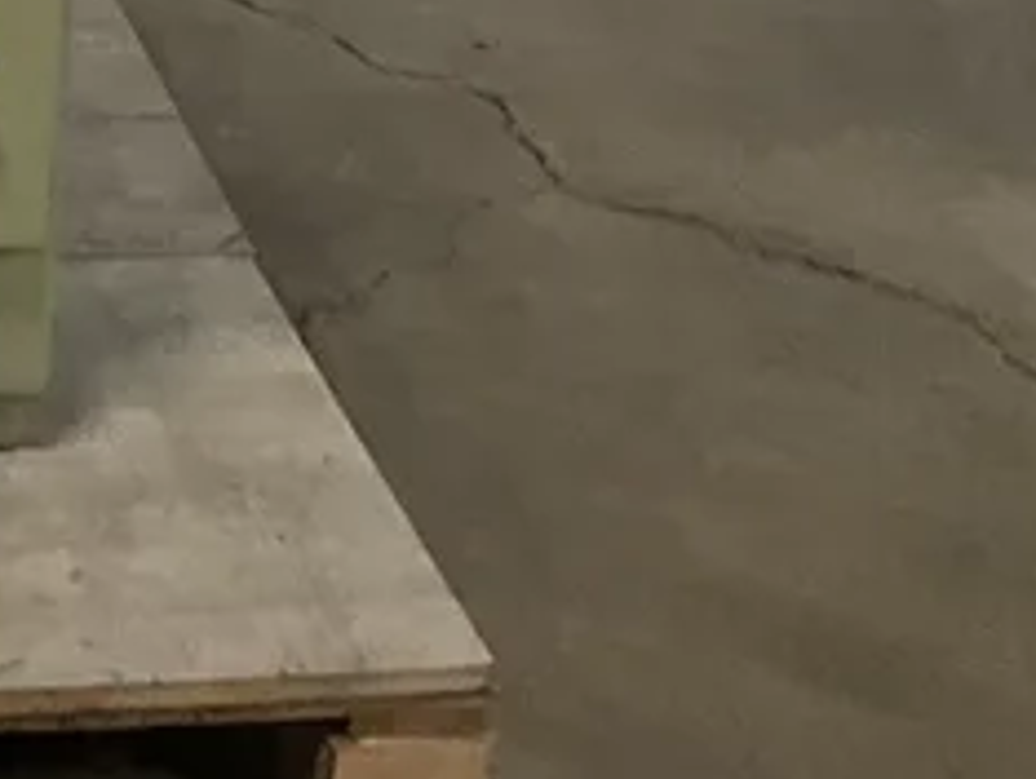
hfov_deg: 18.9
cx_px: -460
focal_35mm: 93
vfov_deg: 14.7
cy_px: -418
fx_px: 2786
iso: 250
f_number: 1.8
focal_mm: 3
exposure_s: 1/60
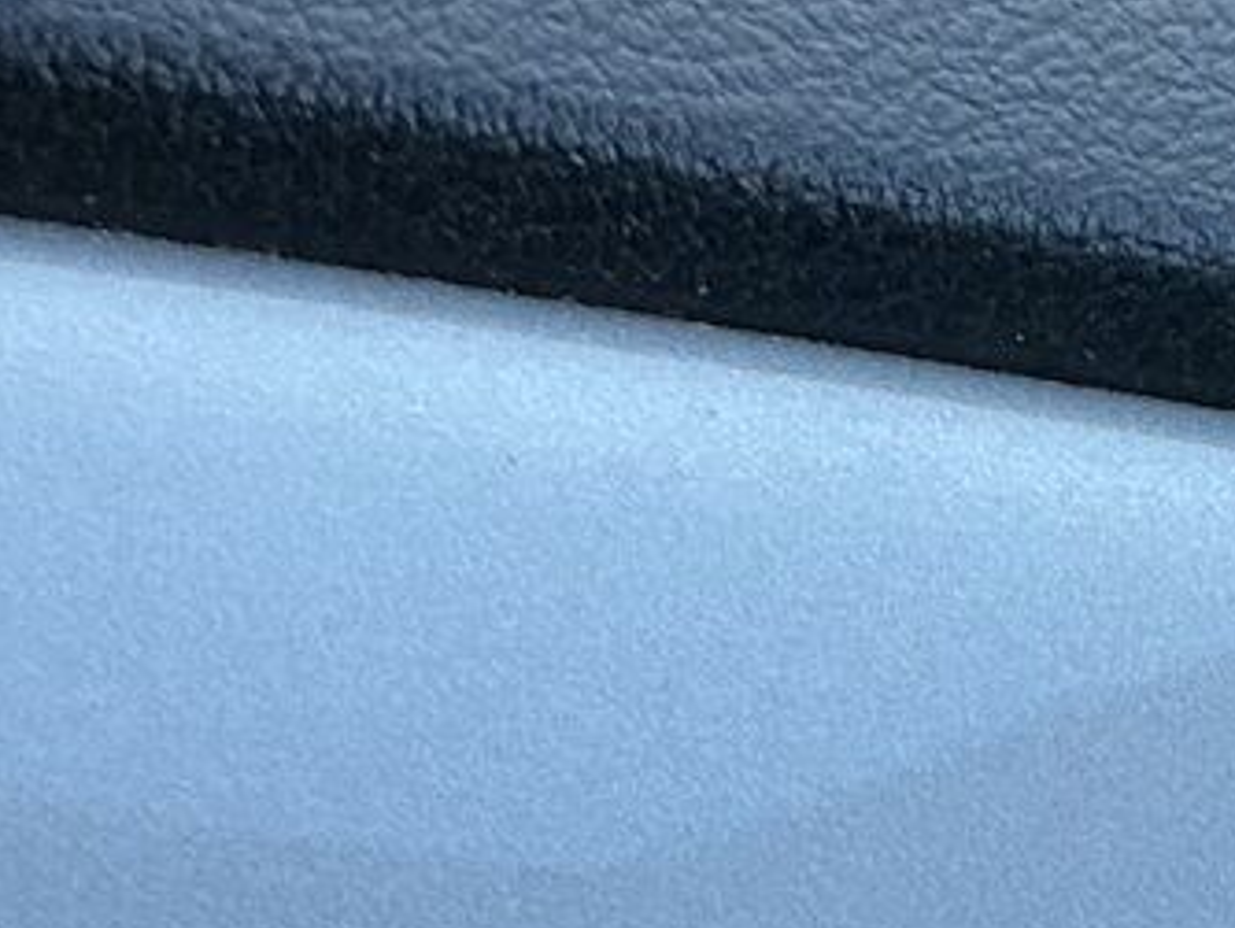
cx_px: 2050
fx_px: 5284
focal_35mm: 148
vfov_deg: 9.9
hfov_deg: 12.4
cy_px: 1157
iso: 40
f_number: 1.8
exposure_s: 1/120
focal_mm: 3
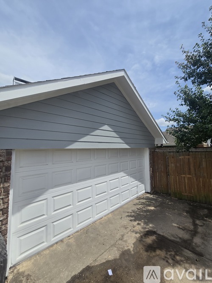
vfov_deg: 106.2
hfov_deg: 89.9
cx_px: 106
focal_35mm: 13
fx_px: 106
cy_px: 142
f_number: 2.2
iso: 50
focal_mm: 2.2
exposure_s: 1/4109
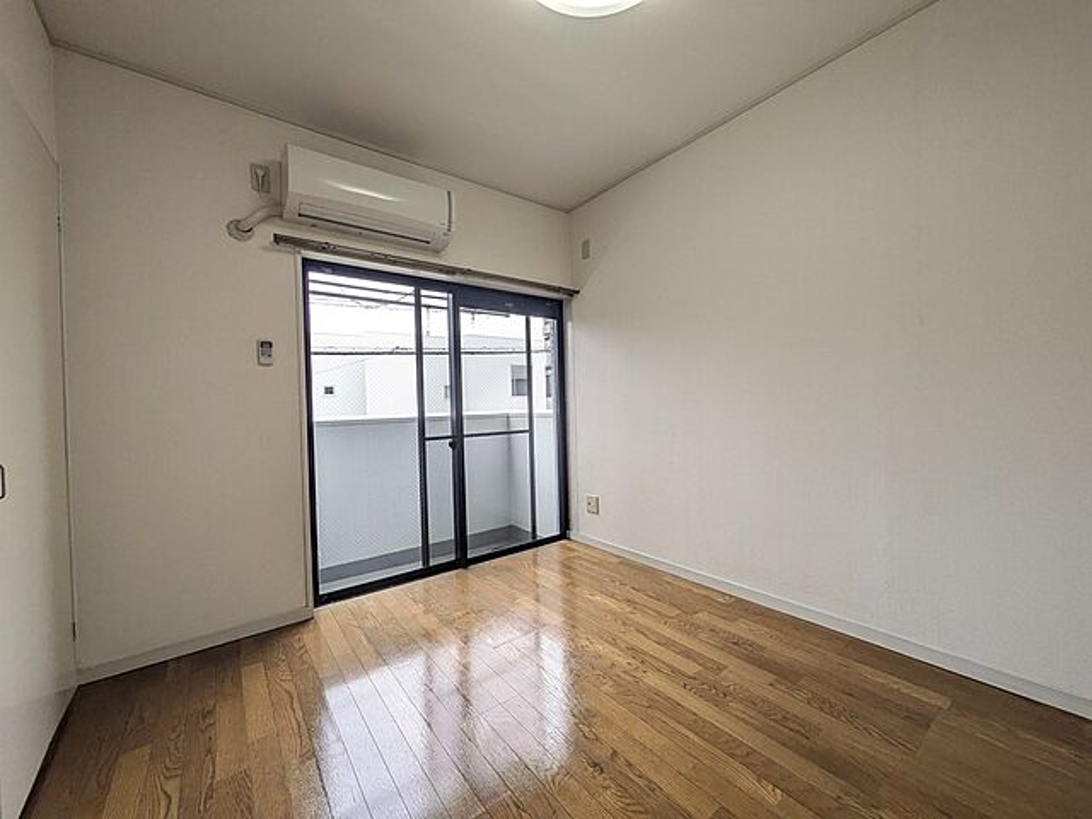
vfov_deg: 85.7
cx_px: 546
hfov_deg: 102.1
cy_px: 410
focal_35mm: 14
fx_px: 442
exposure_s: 1/202
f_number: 2.2
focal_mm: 1.83
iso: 49
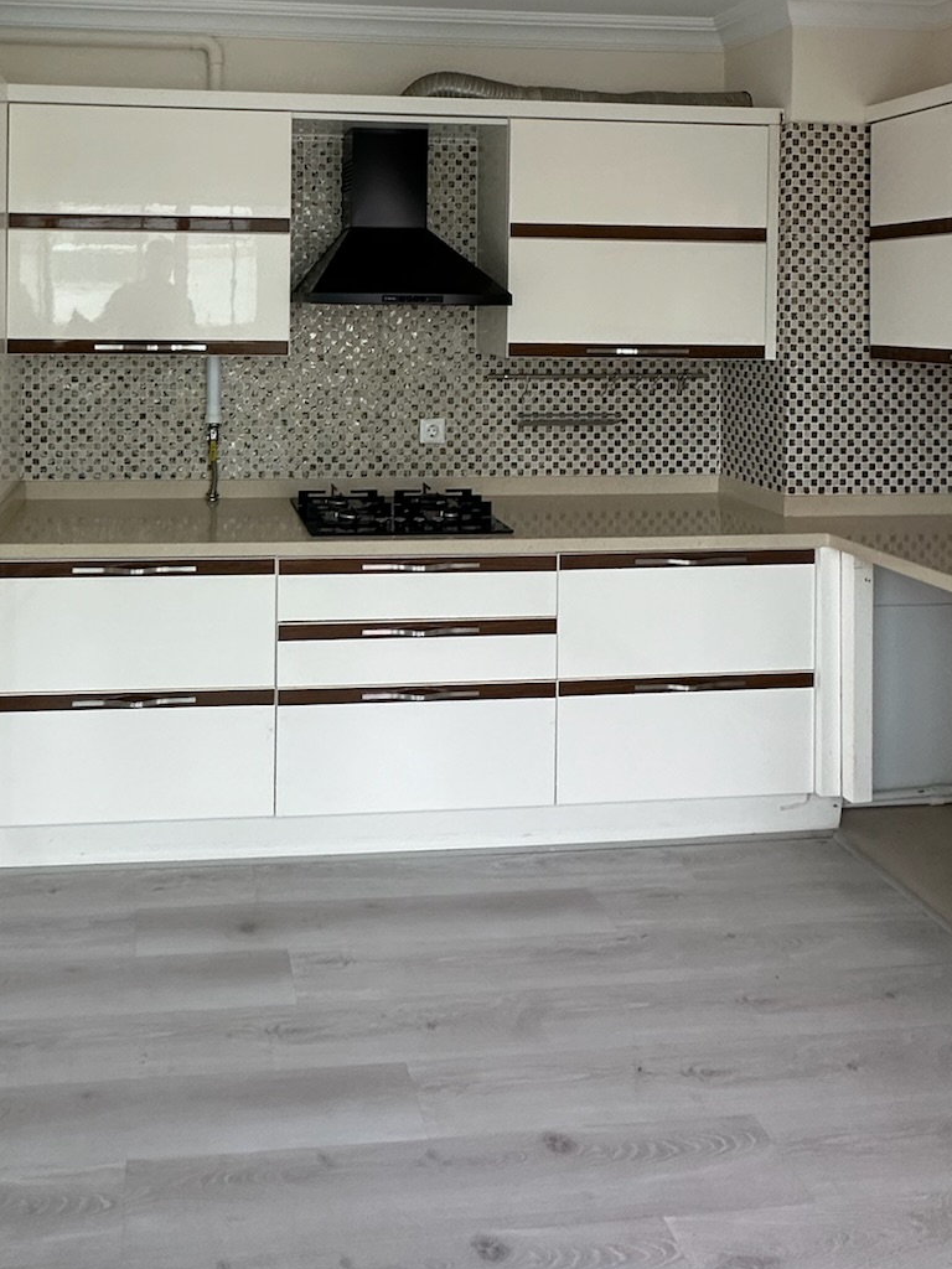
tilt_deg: +1.0
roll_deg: -2.4
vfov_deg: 59.5
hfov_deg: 48.3
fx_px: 1027
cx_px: 268
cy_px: 292
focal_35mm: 28
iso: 200
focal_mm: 2.22
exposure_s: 1/99
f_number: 2.2
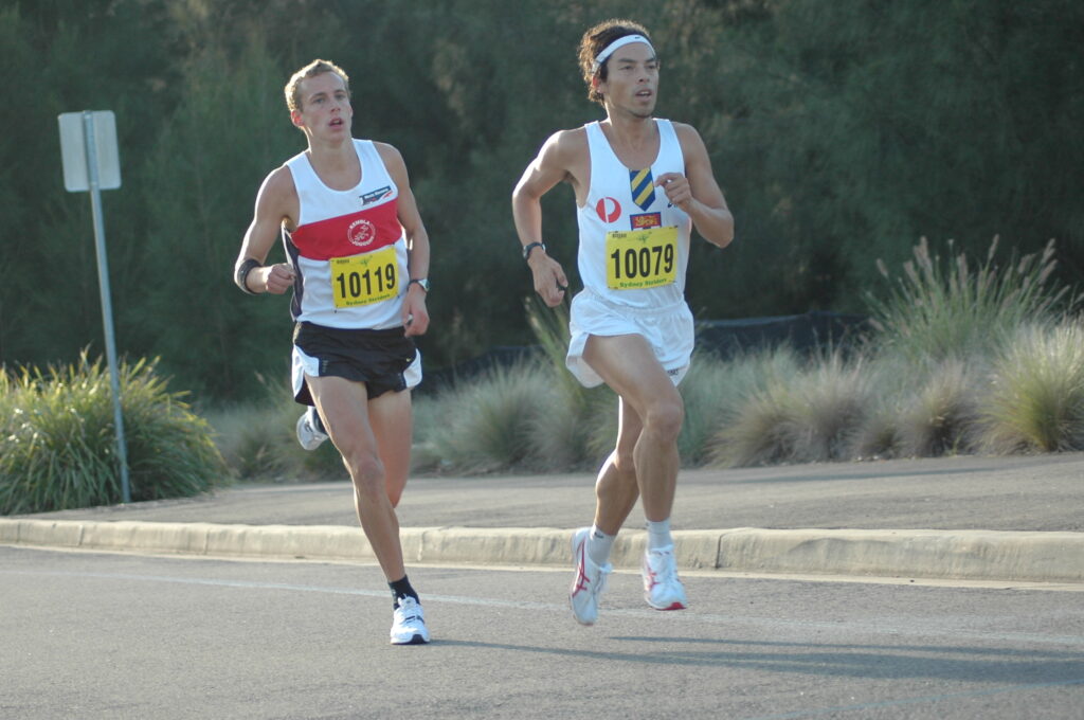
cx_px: 542
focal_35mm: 120
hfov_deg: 17.1
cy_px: 360
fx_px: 3609
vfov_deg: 11.4
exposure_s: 1/320
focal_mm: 80
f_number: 4.2
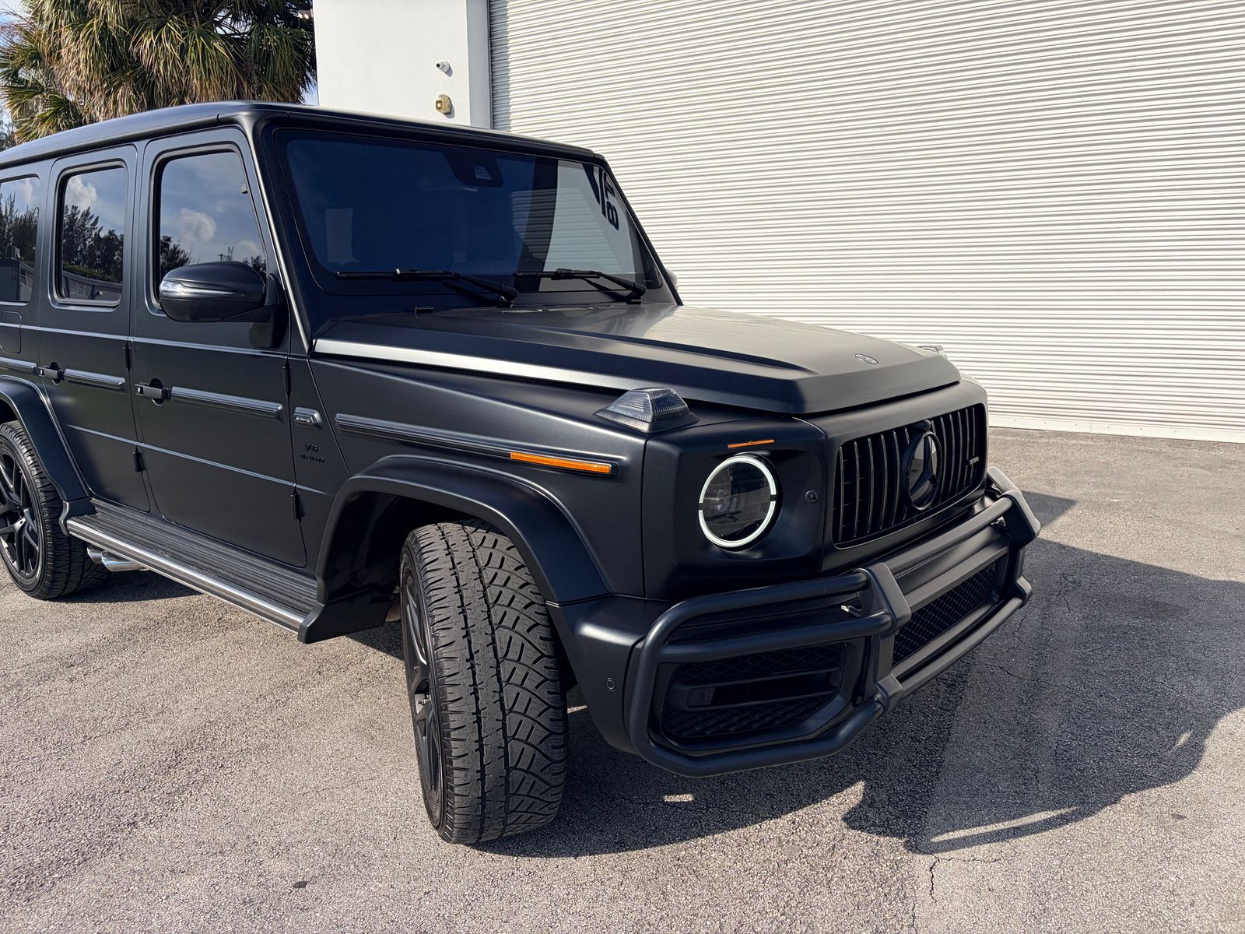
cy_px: 467
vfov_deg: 53.1
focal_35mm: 26
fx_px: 935
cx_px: 622
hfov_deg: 67.3
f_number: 1.6
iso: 64
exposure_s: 1/6993
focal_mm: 5.96
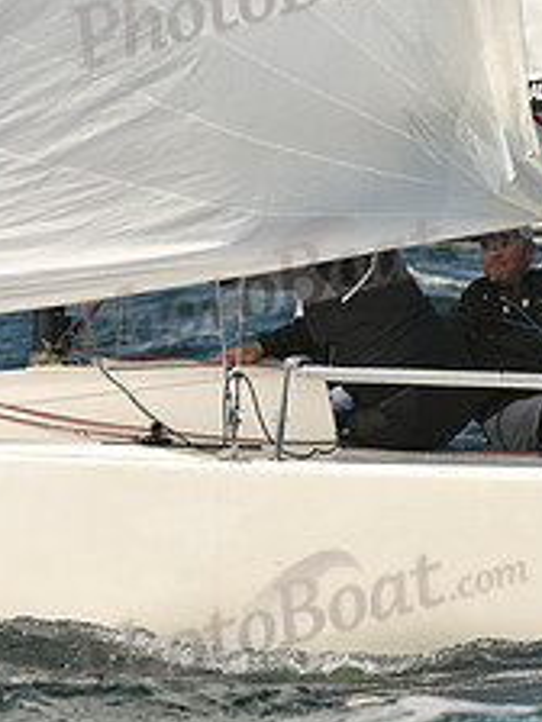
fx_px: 10376
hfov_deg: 3.0
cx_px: 697
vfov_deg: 4.0
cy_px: 405
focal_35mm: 497
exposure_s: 1/1250
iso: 250
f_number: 6.3
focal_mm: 200
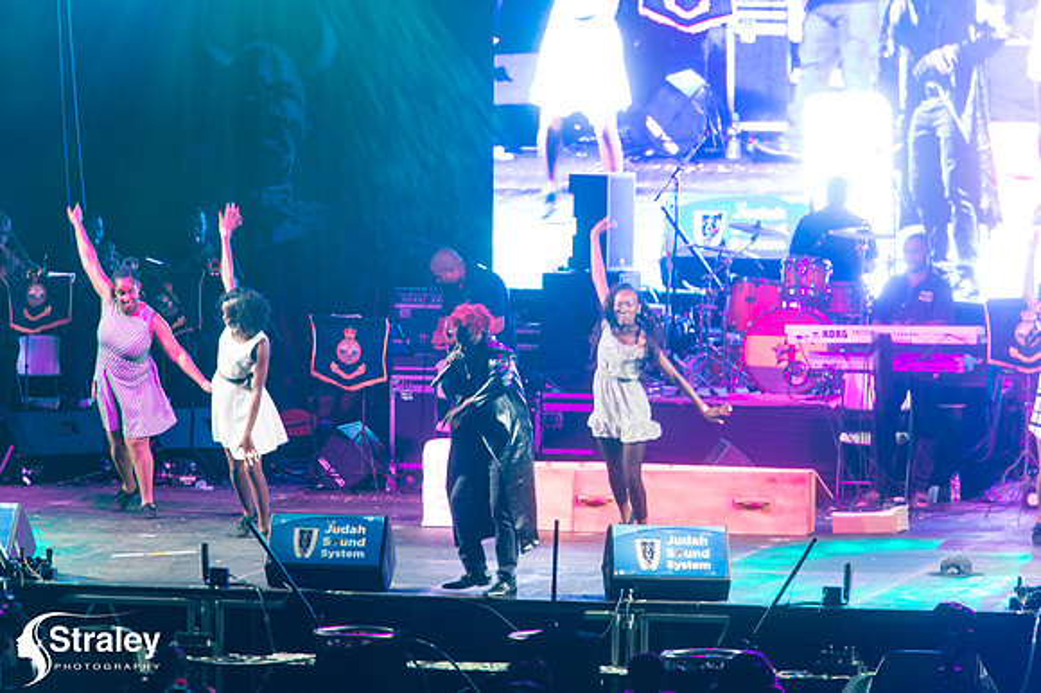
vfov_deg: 4.3
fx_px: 9248
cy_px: 346
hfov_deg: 6.4
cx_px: 520
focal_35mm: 320
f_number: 5.6
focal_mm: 320
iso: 2500
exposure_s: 1/60
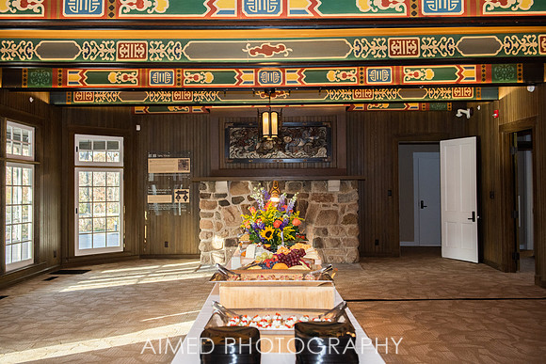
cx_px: 269
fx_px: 499
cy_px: 182
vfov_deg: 40.1
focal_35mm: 33
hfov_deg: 57.3
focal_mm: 32
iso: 800
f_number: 3.5
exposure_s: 1/250
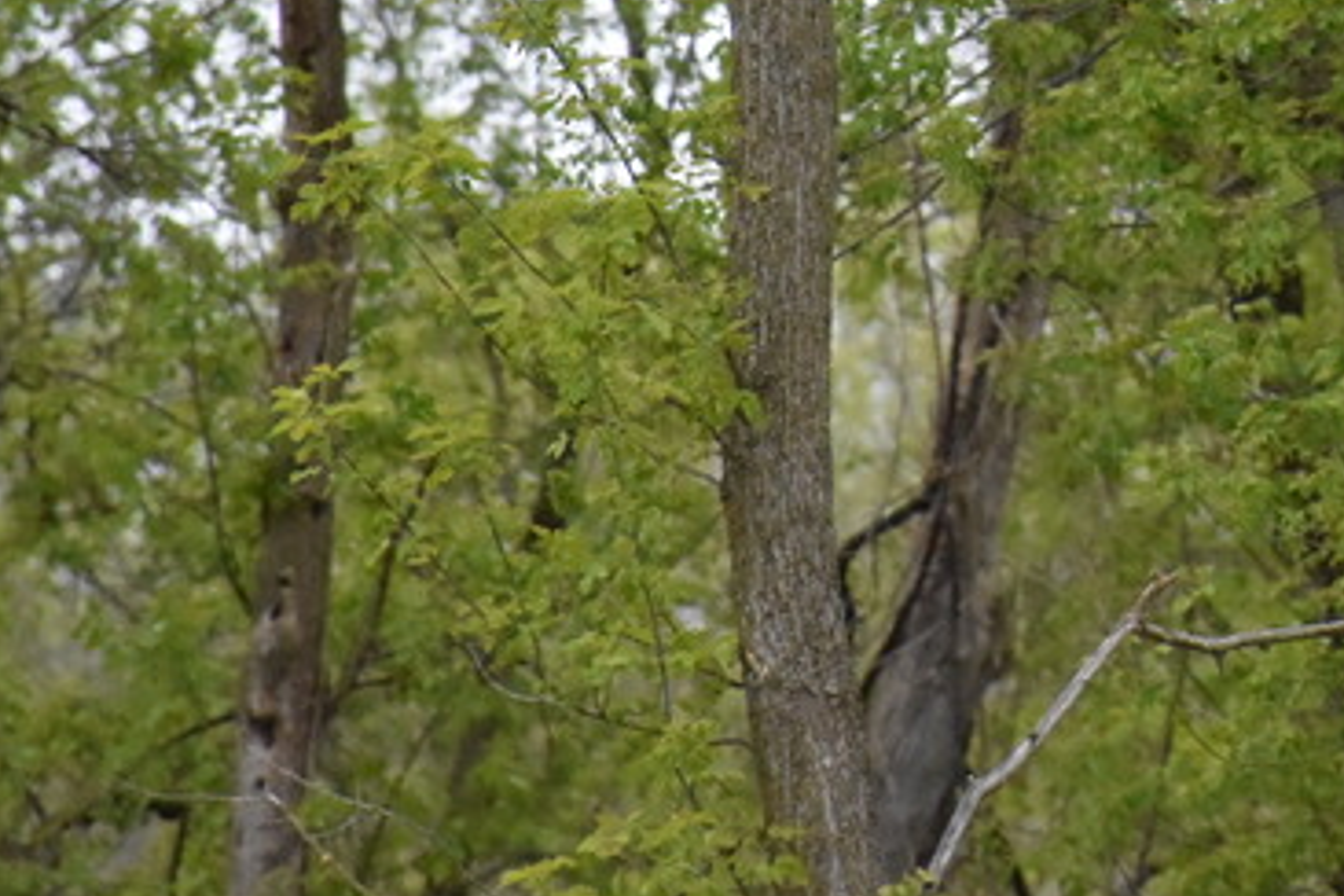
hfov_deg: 3.5
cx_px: 1450
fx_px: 21950
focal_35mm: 588
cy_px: -270
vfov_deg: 2.3
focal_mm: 140
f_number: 5.6
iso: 5000
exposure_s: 1/640
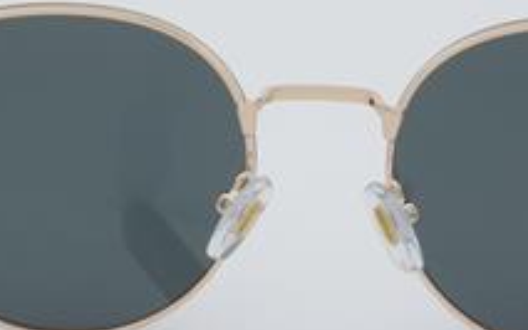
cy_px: 203
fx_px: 2272
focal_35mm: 158
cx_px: 325
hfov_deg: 13.2
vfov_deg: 8.3
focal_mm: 55
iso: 100
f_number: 32
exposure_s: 1/4
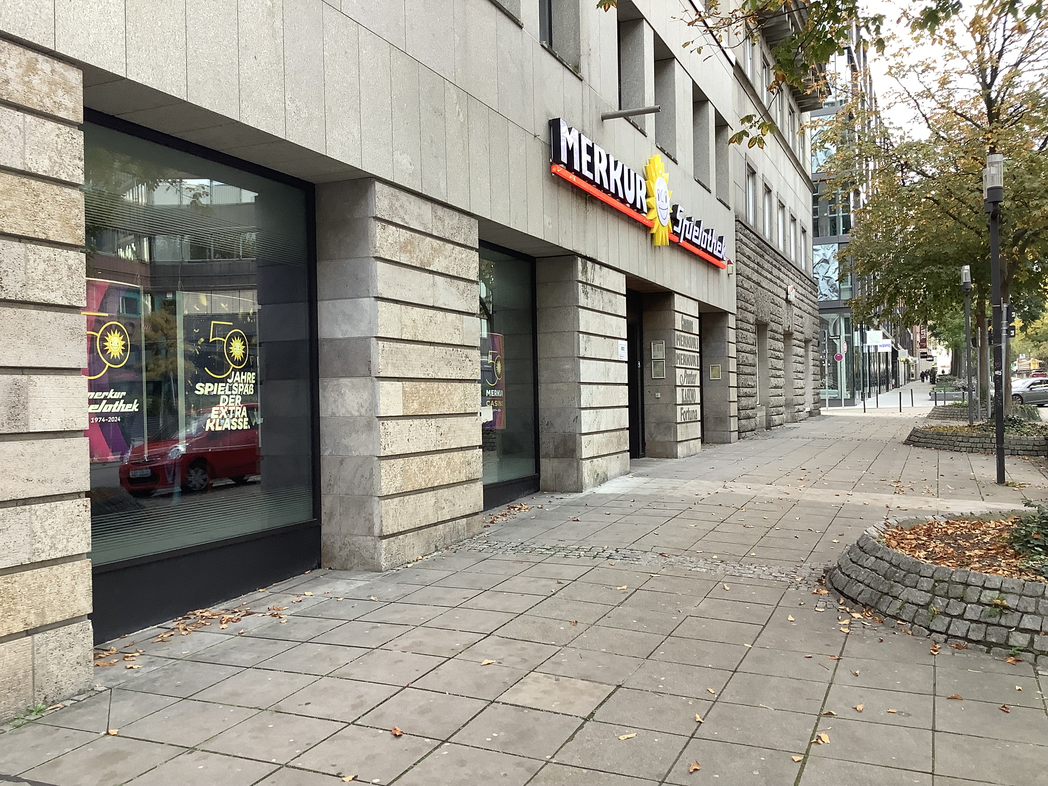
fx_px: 939
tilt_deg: -0.4
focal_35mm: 31
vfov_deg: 45.4
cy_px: 393
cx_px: 524
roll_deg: -0.5
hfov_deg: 58.4
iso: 64
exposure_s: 1/50
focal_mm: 3.3
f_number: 2.4
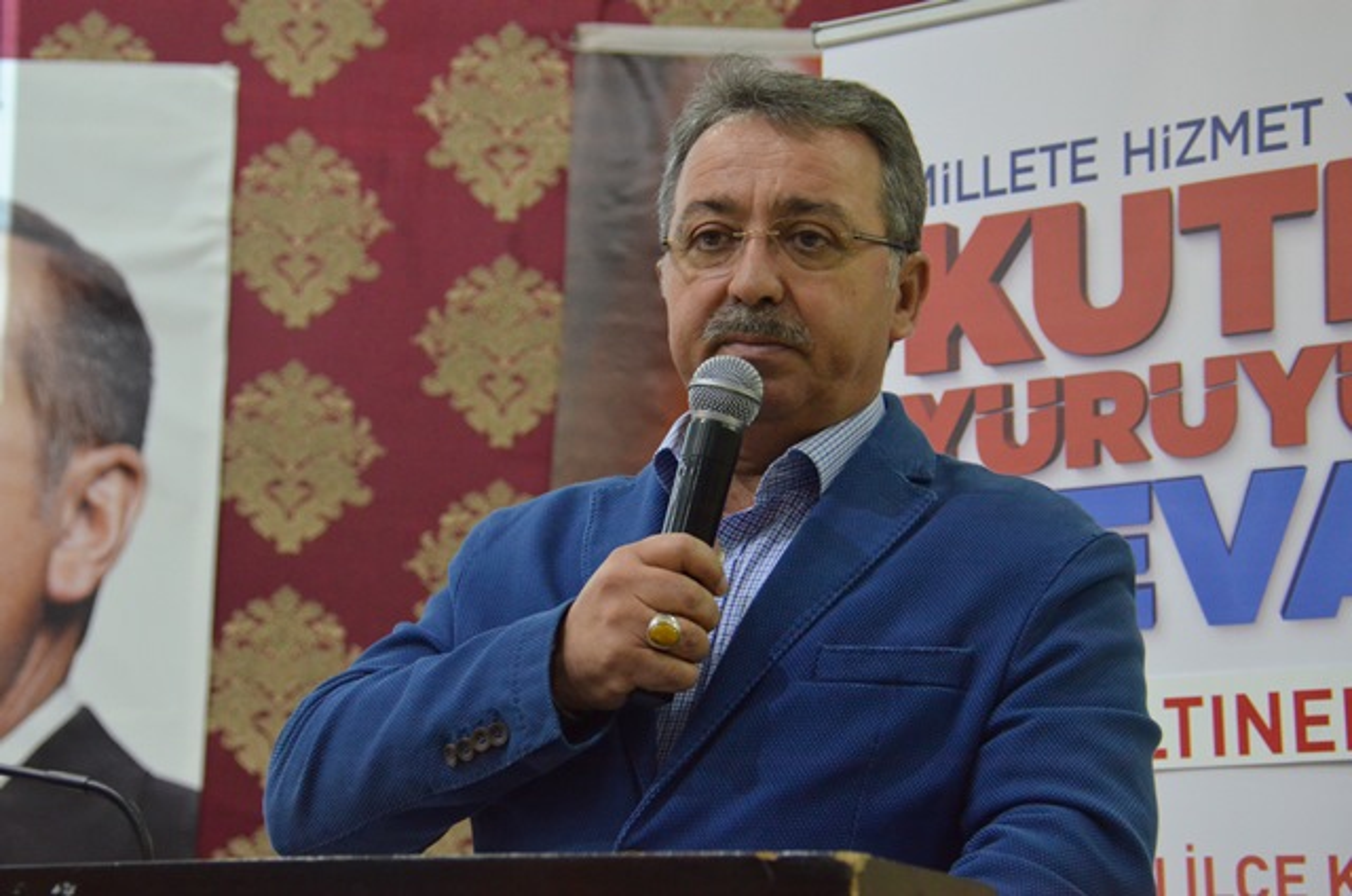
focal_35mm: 108
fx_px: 4048
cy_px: 448
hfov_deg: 19.0
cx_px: 676
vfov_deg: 12.6
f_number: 5.6
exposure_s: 1/60
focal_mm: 72
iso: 3200
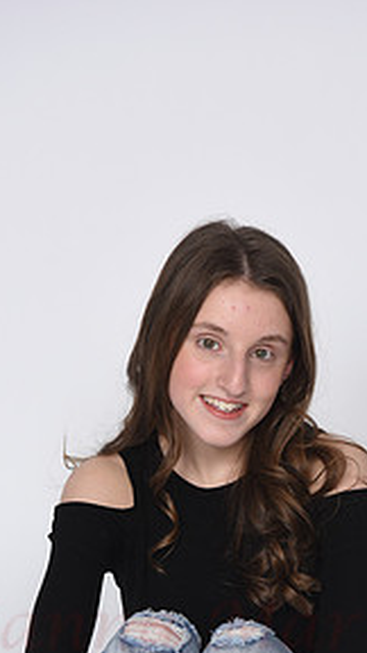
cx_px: 264
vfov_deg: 18.1
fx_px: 2007
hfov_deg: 10.4
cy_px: 637
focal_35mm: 116
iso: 100
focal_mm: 55
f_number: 7.1
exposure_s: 1/160
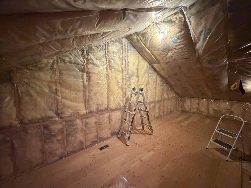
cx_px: 126
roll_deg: +0.1
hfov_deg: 102.1
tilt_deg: -5.2
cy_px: 94
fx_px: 102
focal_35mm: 14
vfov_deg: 85.7
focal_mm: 2.22
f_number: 2.2
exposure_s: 1/60
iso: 1250
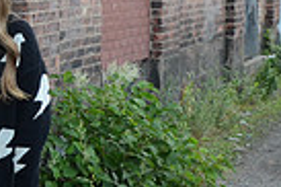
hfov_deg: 14.0
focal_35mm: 140
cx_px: -105
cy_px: 72
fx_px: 1091
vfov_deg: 9.8
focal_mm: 22
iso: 1000
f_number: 6.3
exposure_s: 1/100
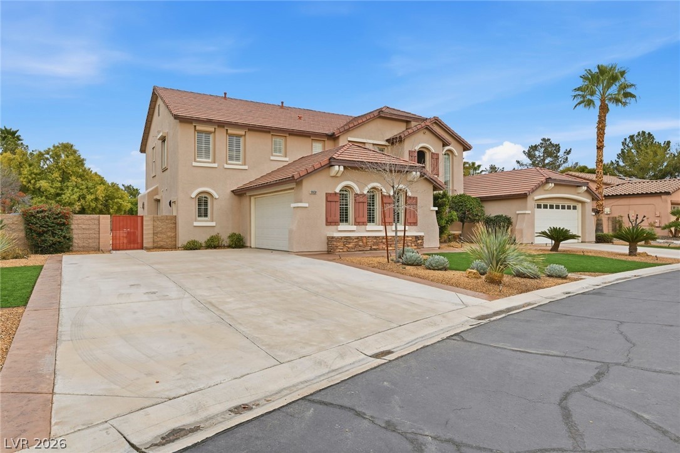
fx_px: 453
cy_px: 226
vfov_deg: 53.1
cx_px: 340
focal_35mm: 24
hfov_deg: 73.7
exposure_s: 1/125
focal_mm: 24
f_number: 10
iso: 64
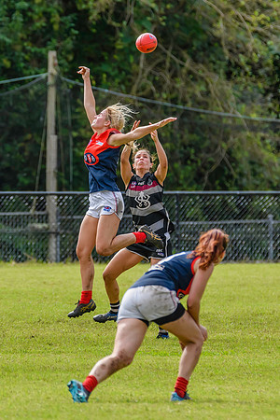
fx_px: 9973
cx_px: 155
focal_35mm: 855
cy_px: 174
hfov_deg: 1.6
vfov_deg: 2.4
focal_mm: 420
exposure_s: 1/2000
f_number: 6
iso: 1000
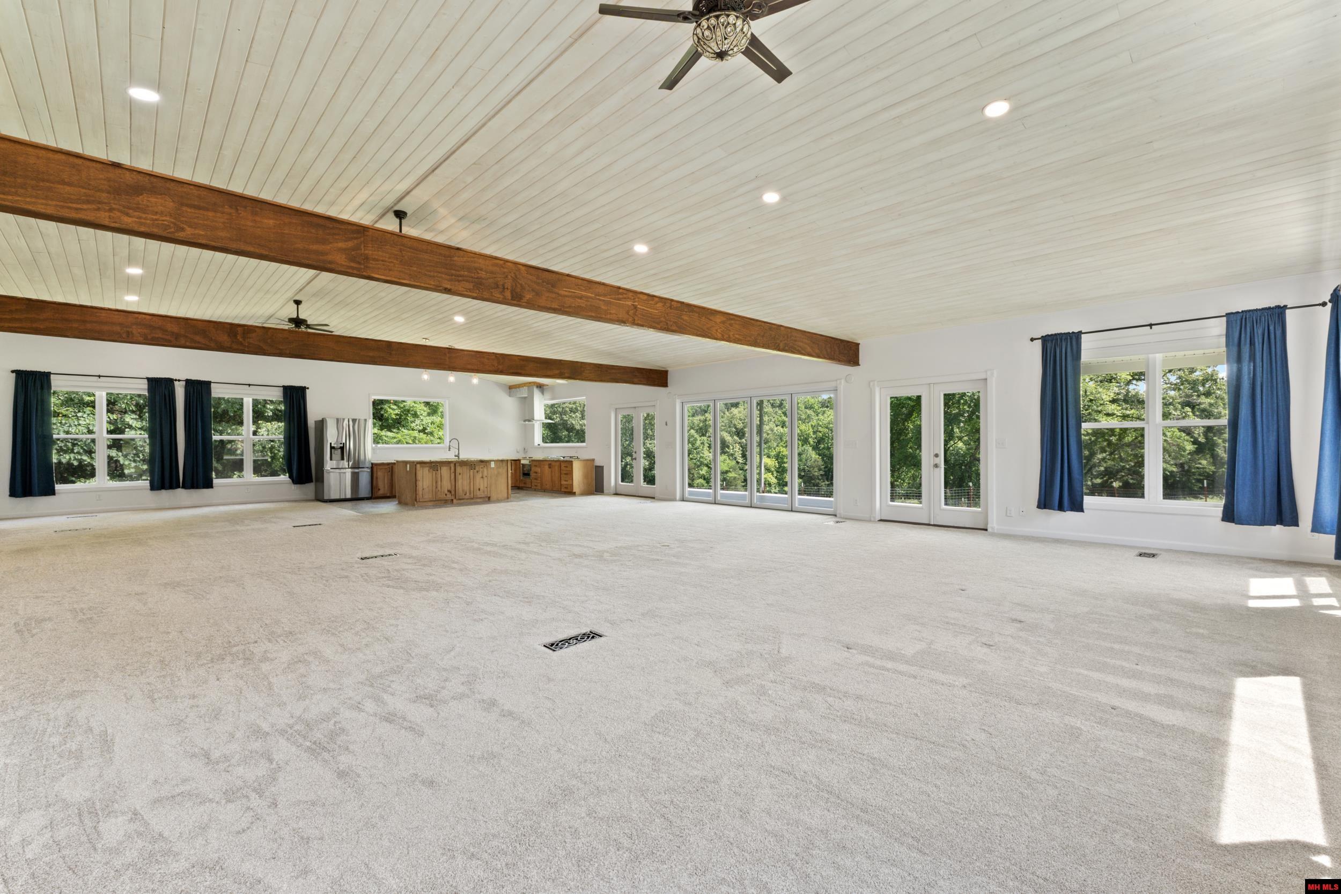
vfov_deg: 77.3
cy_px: 447
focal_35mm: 15
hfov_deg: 100.4
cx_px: 670
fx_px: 559
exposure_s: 1/6
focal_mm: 10
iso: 200
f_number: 9
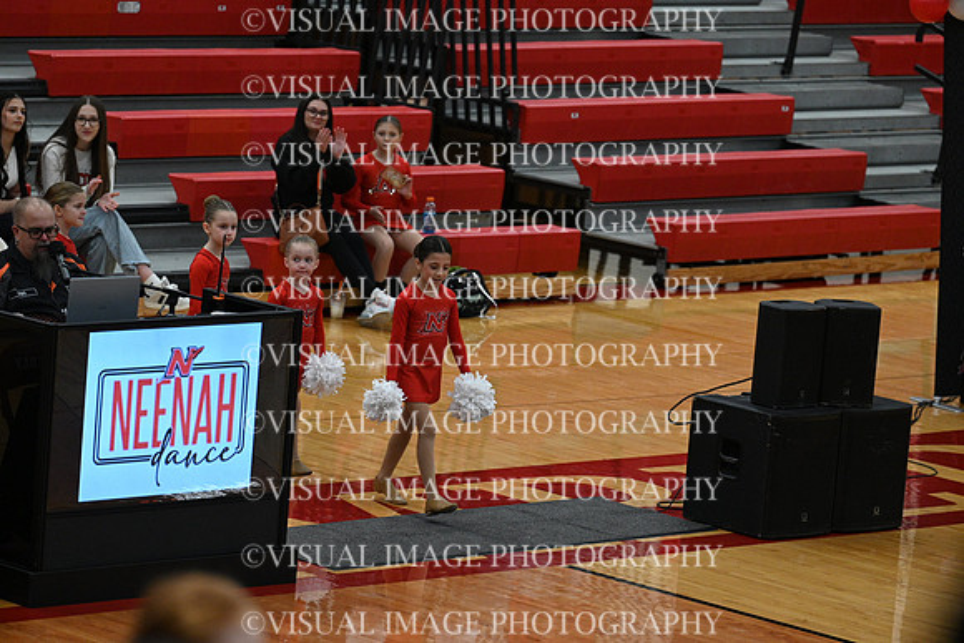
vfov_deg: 6.9
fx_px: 5357
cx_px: 482
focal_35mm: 200
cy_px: 322
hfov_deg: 10.3
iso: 4000
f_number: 4
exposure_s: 1/400
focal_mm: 200
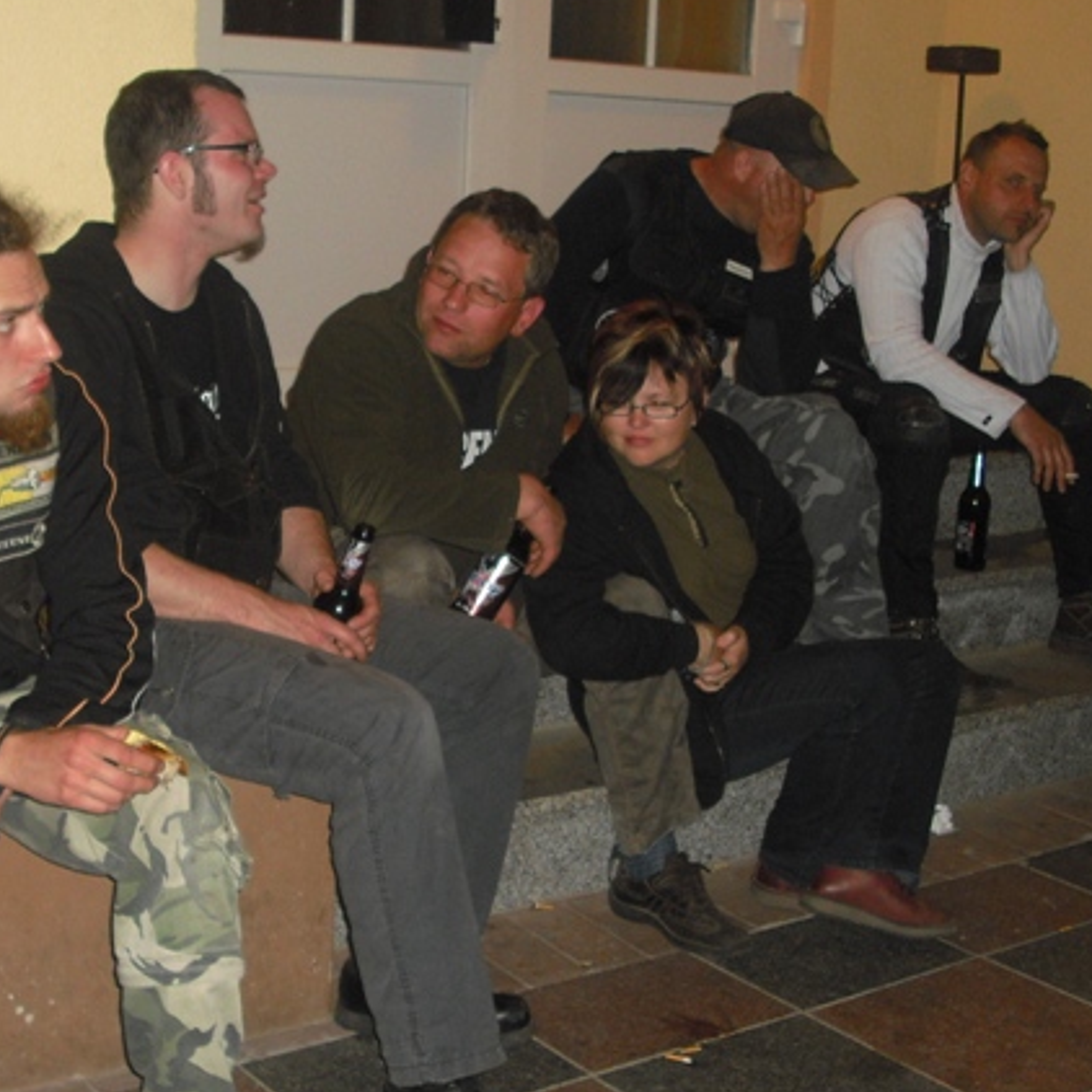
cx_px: 365
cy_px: 559
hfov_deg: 30.3
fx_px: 1999
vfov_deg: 30.6
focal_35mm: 56
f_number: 2.8
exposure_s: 1/60
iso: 200
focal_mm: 6.2
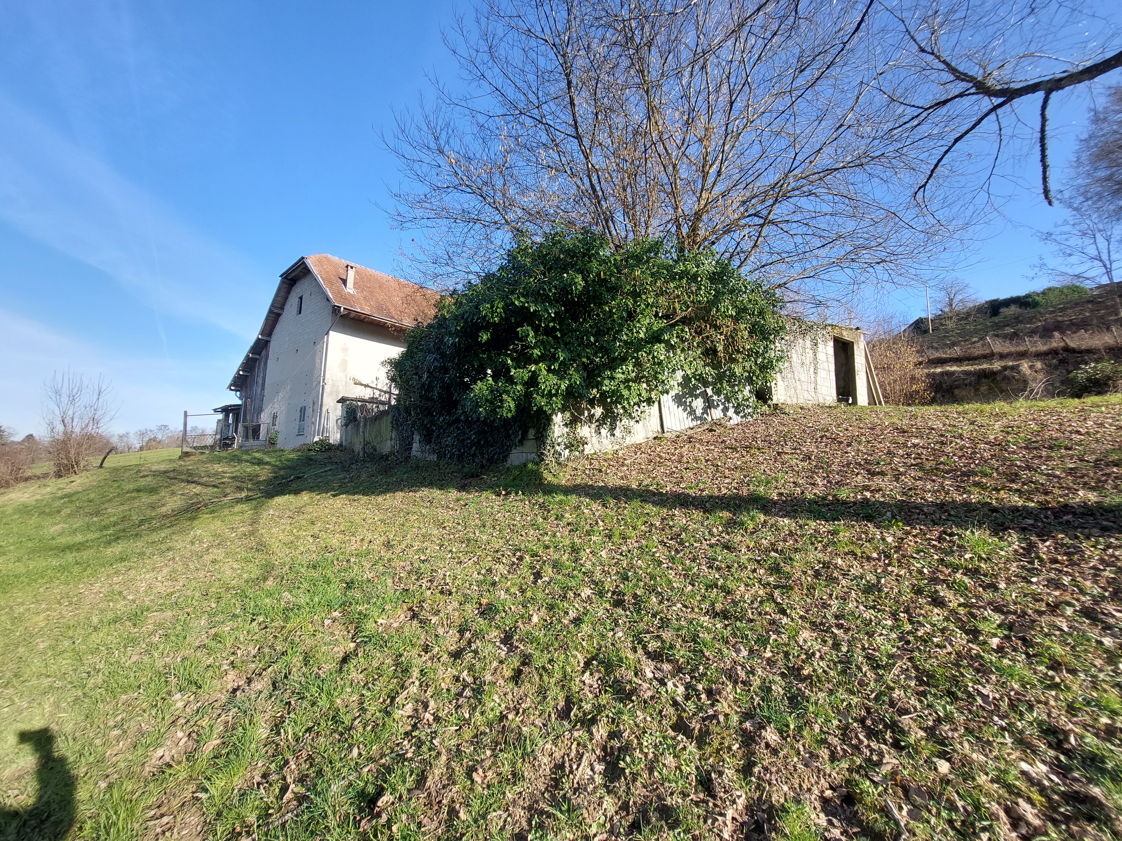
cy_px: 420
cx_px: 561
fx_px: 421
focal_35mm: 13
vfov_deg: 89.9
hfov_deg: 106.2
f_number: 2.2
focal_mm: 1.74
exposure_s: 1/599
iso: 50
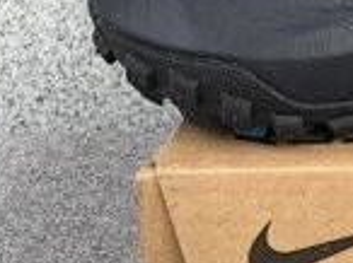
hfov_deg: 13.4
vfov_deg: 10.8
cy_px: 12
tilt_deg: -17.2
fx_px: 1385
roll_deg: +0.5
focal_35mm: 136
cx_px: 585
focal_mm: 3.3
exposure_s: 1/228
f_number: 2.4
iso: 25
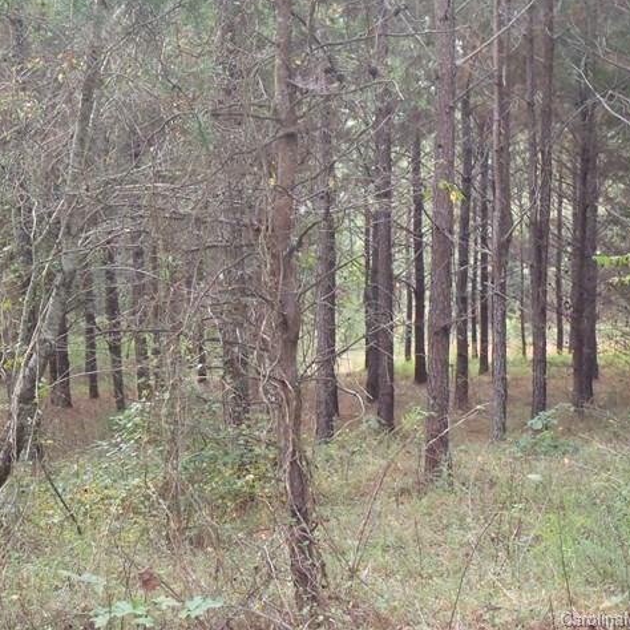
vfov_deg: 25.4
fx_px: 1400
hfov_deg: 25.3
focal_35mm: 68
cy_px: 312
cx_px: 287
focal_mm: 10.34
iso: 640
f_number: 4.5
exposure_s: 1/50
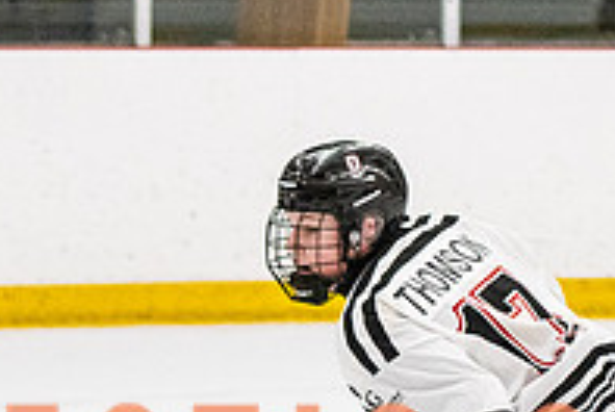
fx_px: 7494
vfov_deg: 3.1
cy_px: 232
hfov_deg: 4.7
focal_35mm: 438
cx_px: 406
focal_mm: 70
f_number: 2.8
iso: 1600
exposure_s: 1/640
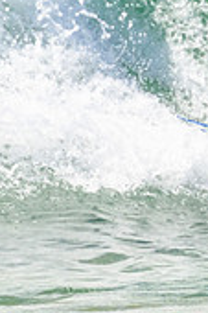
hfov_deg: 0.4
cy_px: -63
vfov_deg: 0.5
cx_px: 359
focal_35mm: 3757
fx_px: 32625
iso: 1400
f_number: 11
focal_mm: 800
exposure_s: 1/2000
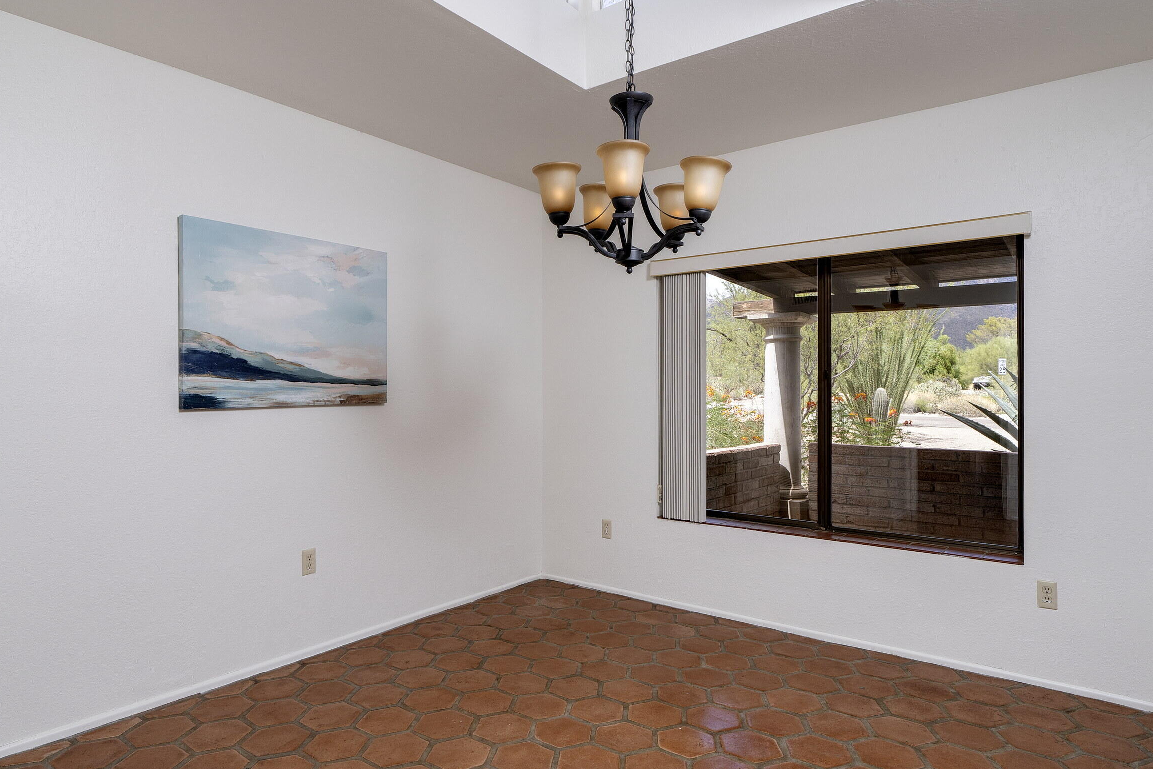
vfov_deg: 70.2
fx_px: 544
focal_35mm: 17
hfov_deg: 92.7
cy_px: 346
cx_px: 494
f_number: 7.1
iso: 200
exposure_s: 1/160
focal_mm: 14
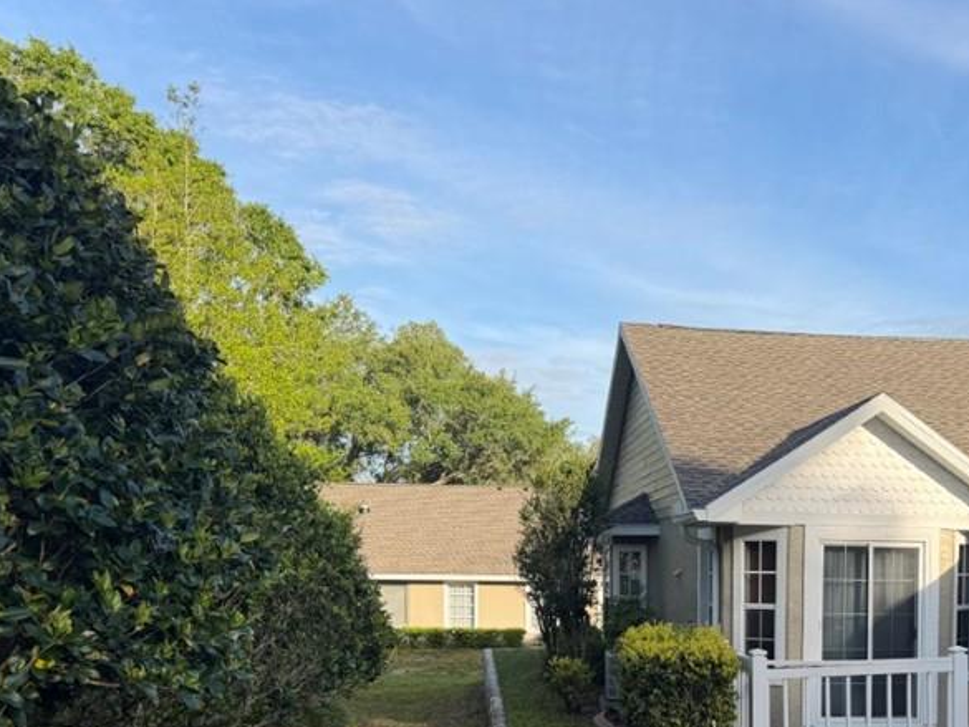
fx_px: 1176
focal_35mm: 42
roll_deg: +0.3
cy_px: 606
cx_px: 729
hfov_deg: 43.3
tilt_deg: -3.3
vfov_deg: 33.1
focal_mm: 6.76
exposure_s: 1/2445
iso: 80
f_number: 1.78
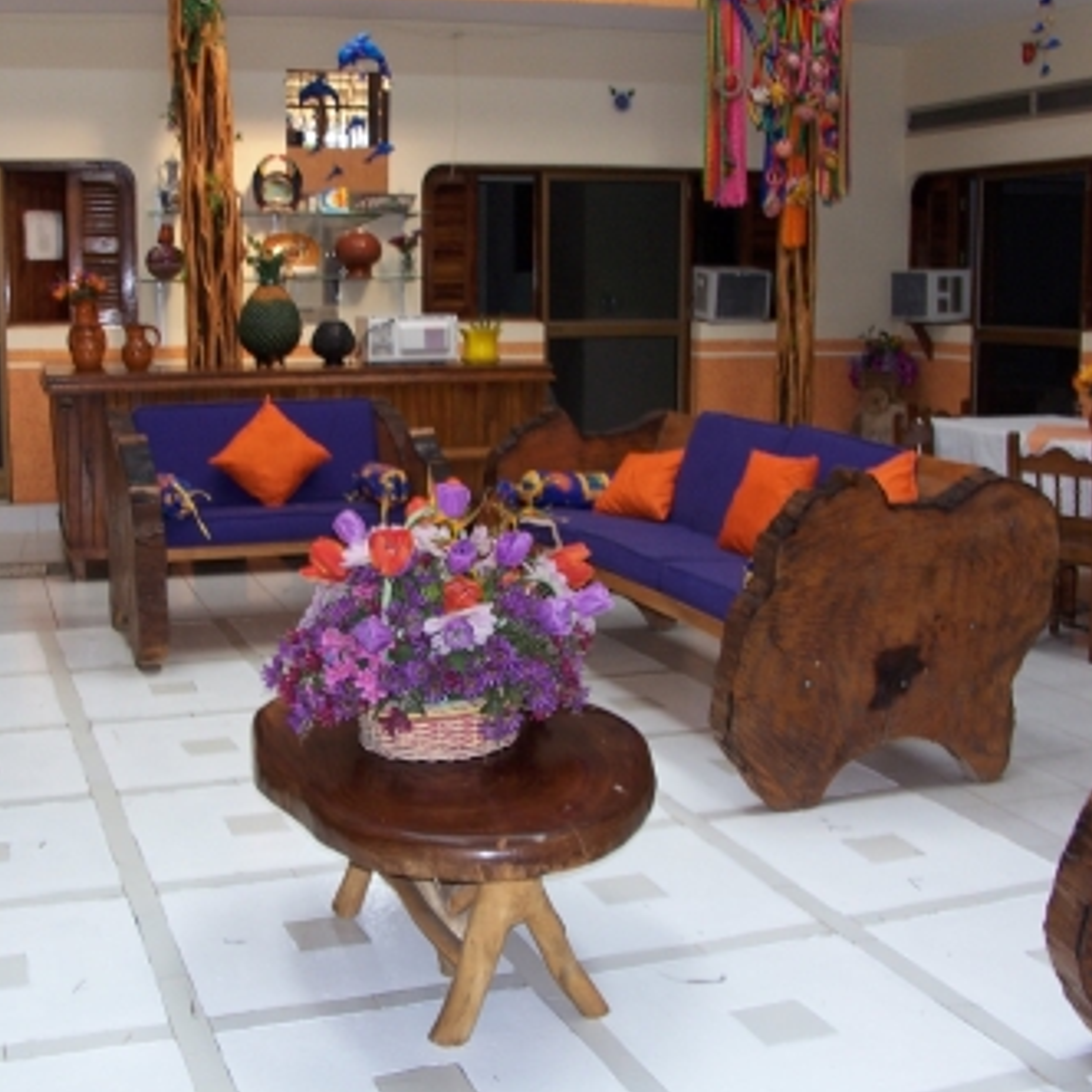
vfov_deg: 40.0
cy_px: 539
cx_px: 447
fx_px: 1499
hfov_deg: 39.9
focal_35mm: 42
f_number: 2.8
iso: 80
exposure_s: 1/60
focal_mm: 6
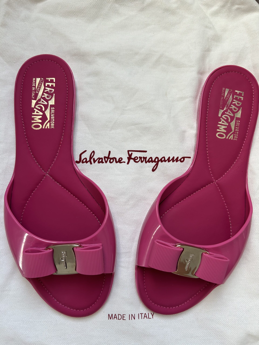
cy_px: 172
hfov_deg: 53.1
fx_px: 259
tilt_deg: -84.1
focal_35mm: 26
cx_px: 130
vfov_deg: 67.3
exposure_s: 1/121
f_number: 1.5
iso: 40
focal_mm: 5.7
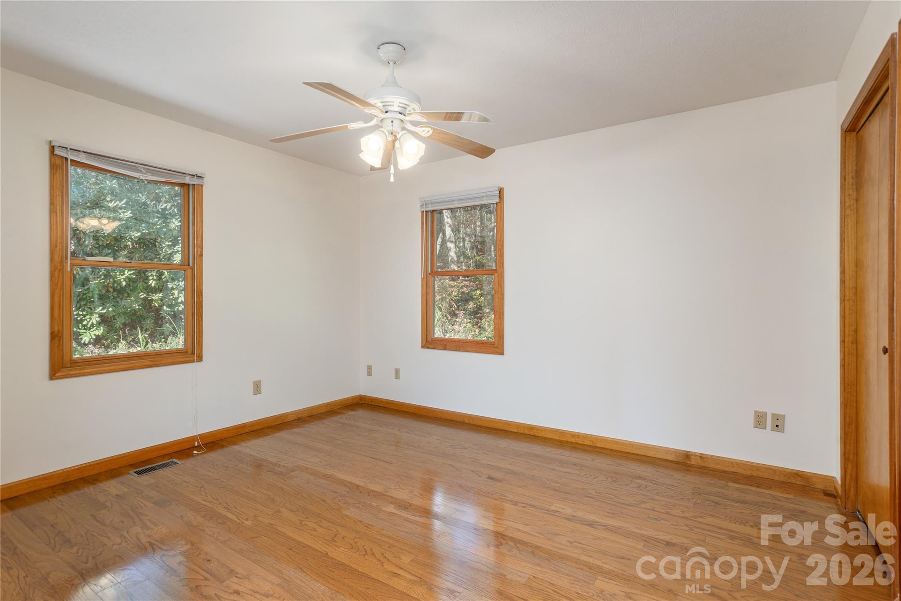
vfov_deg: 70.5
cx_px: 450
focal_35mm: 17
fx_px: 426
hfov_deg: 93.3
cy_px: 300
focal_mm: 17
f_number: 7.1
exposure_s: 1/30
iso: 320
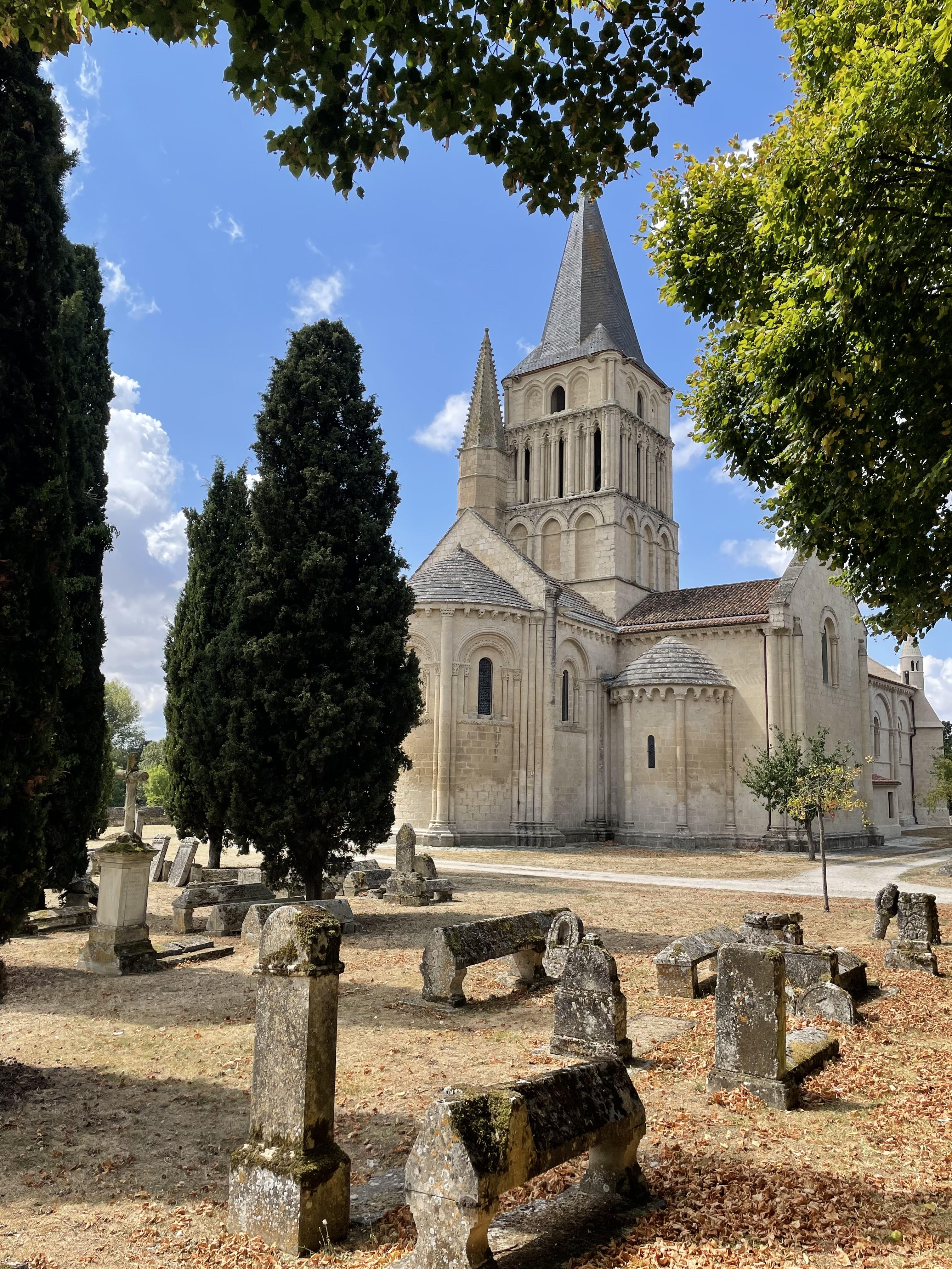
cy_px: 634
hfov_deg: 53.1
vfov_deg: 67.3
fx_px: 953
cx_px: 476
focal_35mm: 26
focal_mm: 4.2
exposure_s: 1/3731
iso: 50
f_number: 1.6
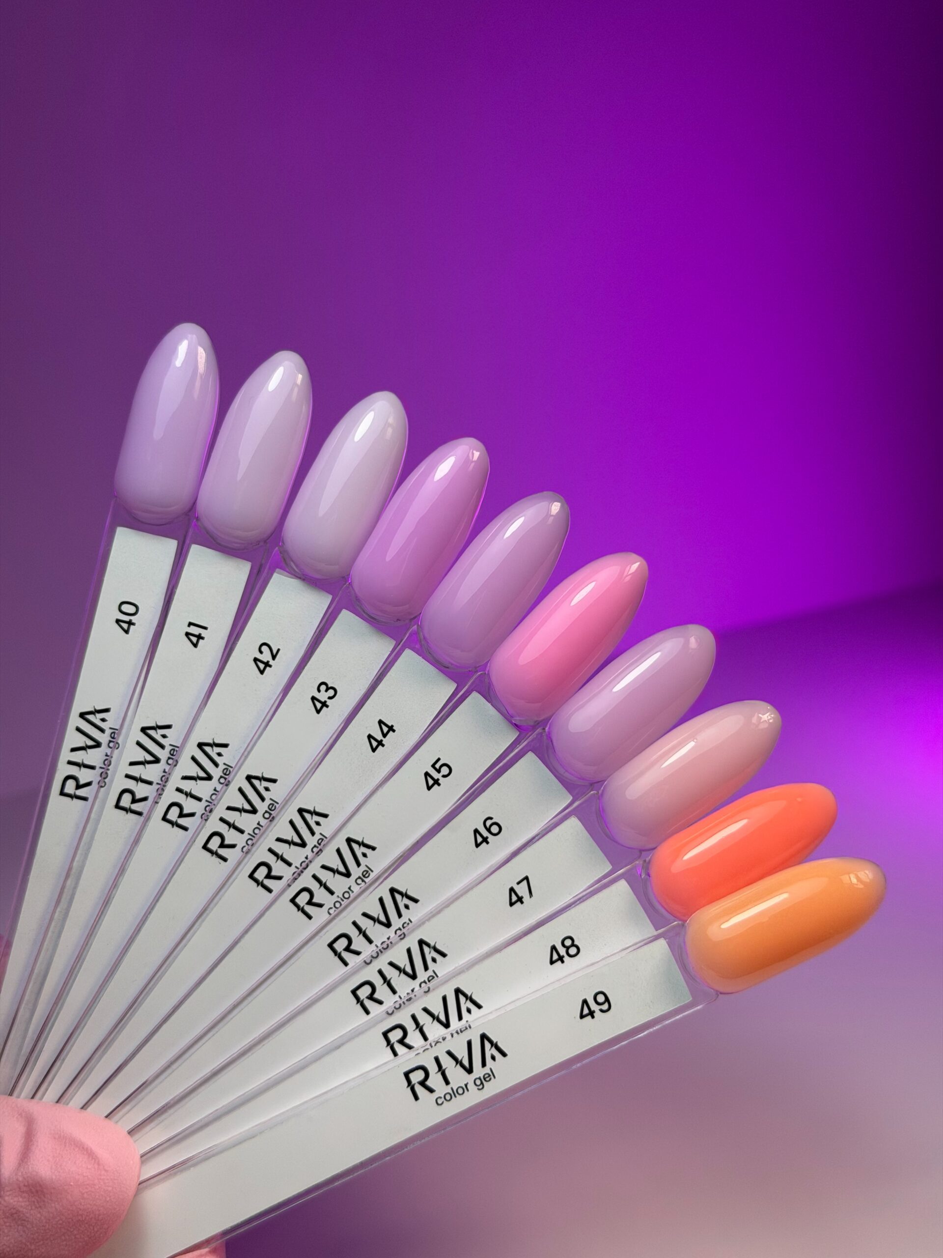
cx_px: 472
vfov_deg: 39.7
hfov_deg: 30.3
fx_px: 1743
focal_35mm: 48
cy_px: 629
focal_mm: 6.76
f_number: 1.78
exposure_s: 1/1608
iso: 64
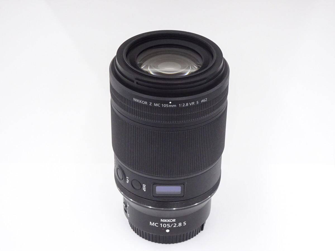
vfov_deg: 19.6
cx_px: 168
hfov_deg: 26.0
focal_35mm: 75
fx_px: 726
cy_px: 126
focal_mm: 12.87
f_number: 5
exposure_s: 1/80
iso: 800
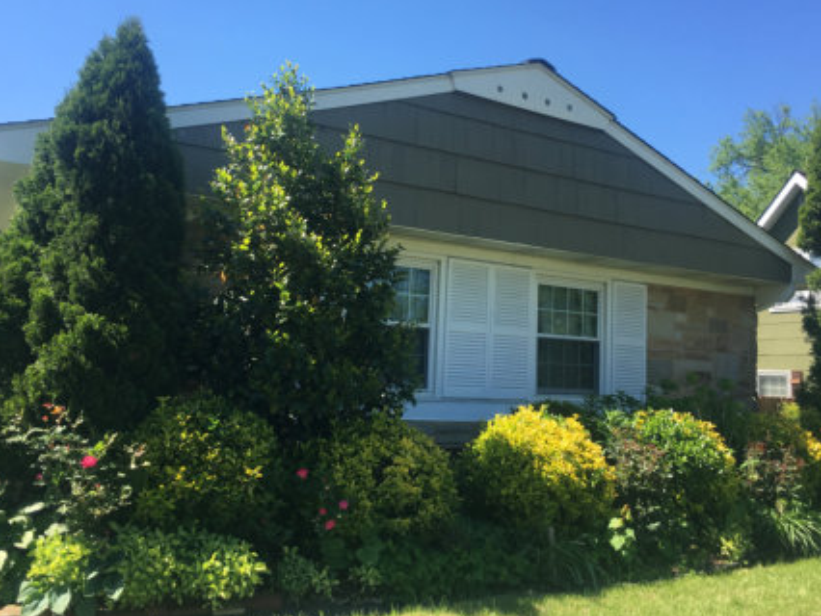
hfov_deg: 53.9
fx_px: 807
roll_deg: -2.3
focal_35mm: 34
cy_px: 278
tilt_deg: +4.4
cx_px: 428
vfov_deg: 41.8
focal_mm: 4.15
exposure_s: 1/680
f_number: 2.2
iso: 25
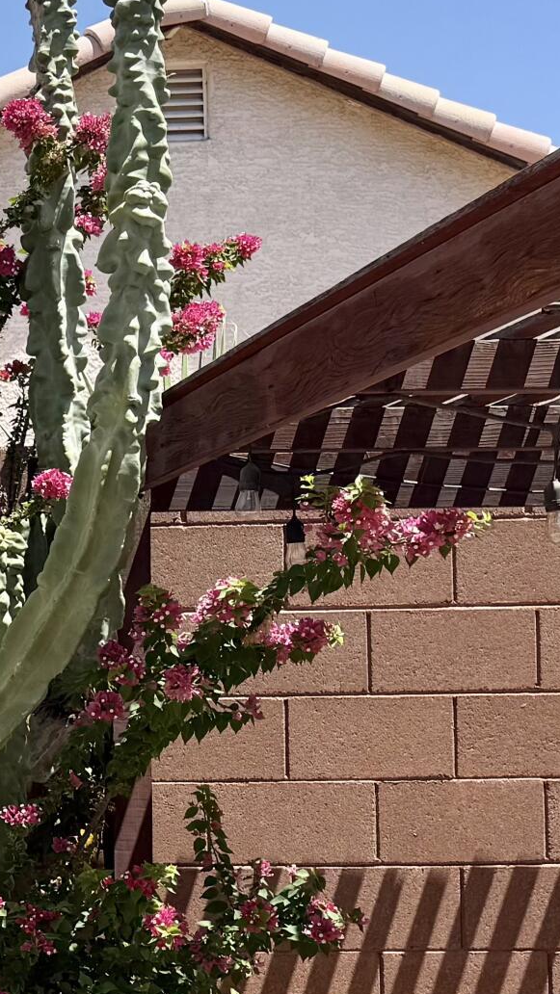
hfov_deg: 13.4
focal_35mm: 76
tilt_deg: +1.6
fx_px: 2005
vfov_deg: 27.7
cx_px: -590
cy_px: 673
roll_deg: +1.0
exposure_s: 1/3953
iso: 80
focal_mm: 6.76
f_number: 1.78
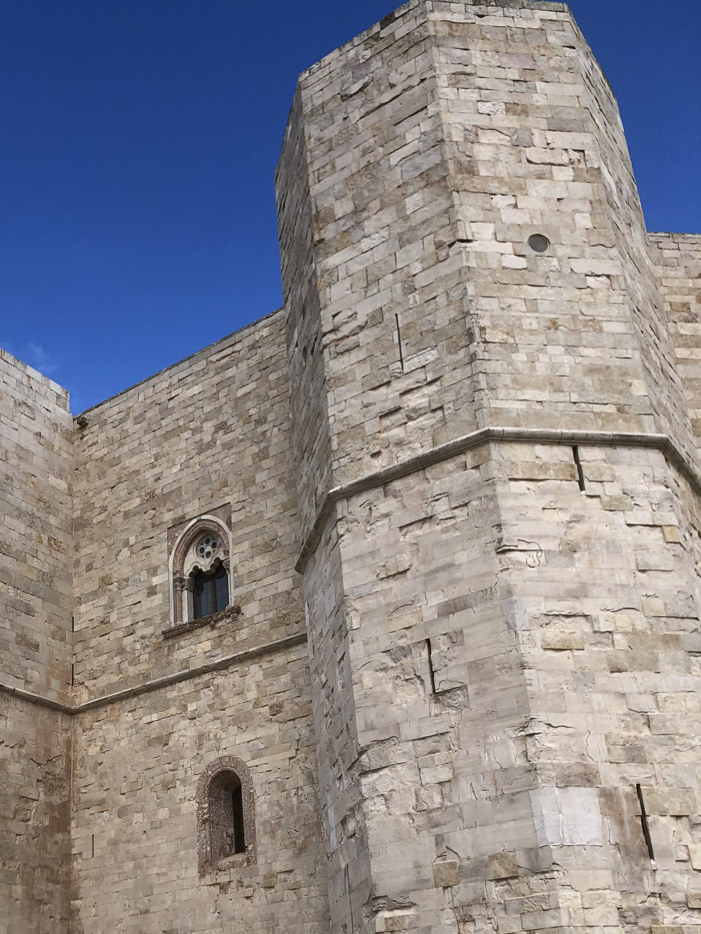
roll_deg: +2.0
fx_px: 1134
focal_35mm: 42
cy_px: 656
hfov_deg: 33.7
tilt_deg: +23.1
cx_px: 184
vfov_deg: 43.9
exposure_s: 1/1869
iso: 20
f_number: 1.8
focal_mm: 4
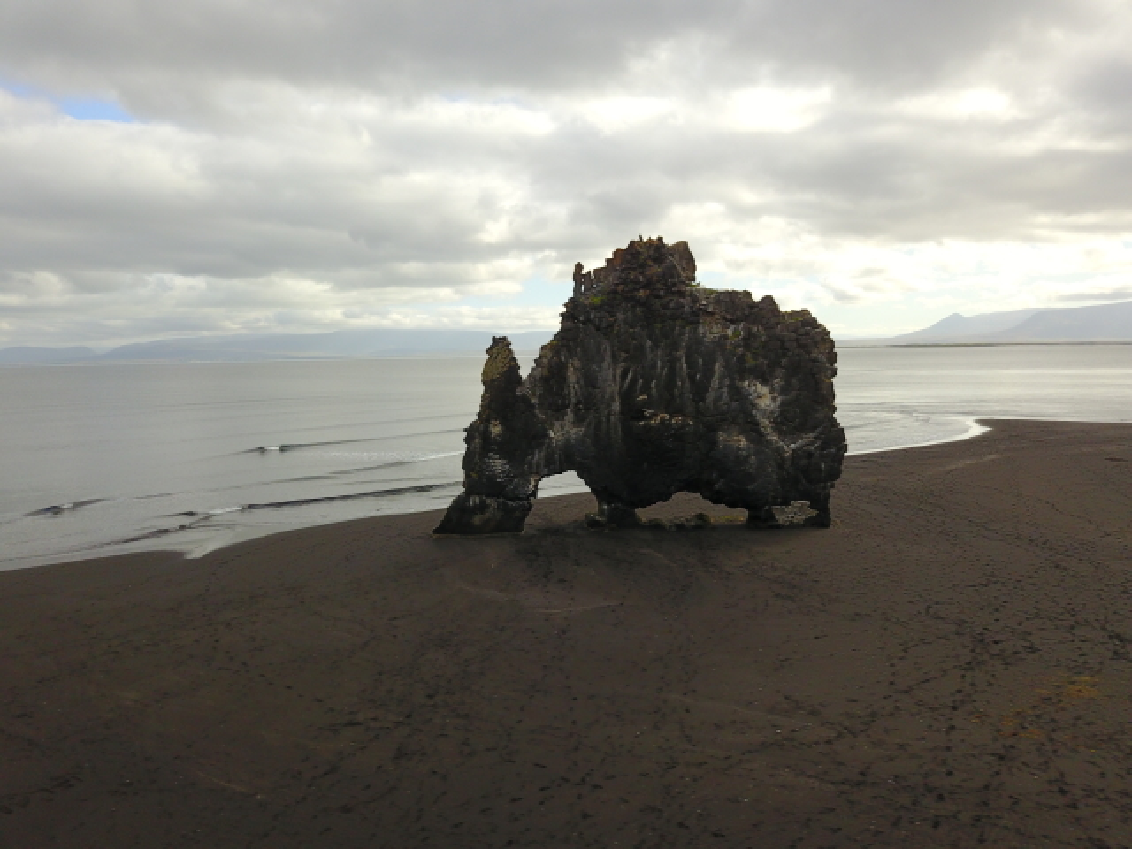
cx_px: 566
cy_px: 424
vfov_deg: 53.1
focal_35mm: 26
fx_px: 850
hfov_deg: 67.3
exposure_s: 1/100
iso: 187
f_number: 2.2
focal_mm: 4.73
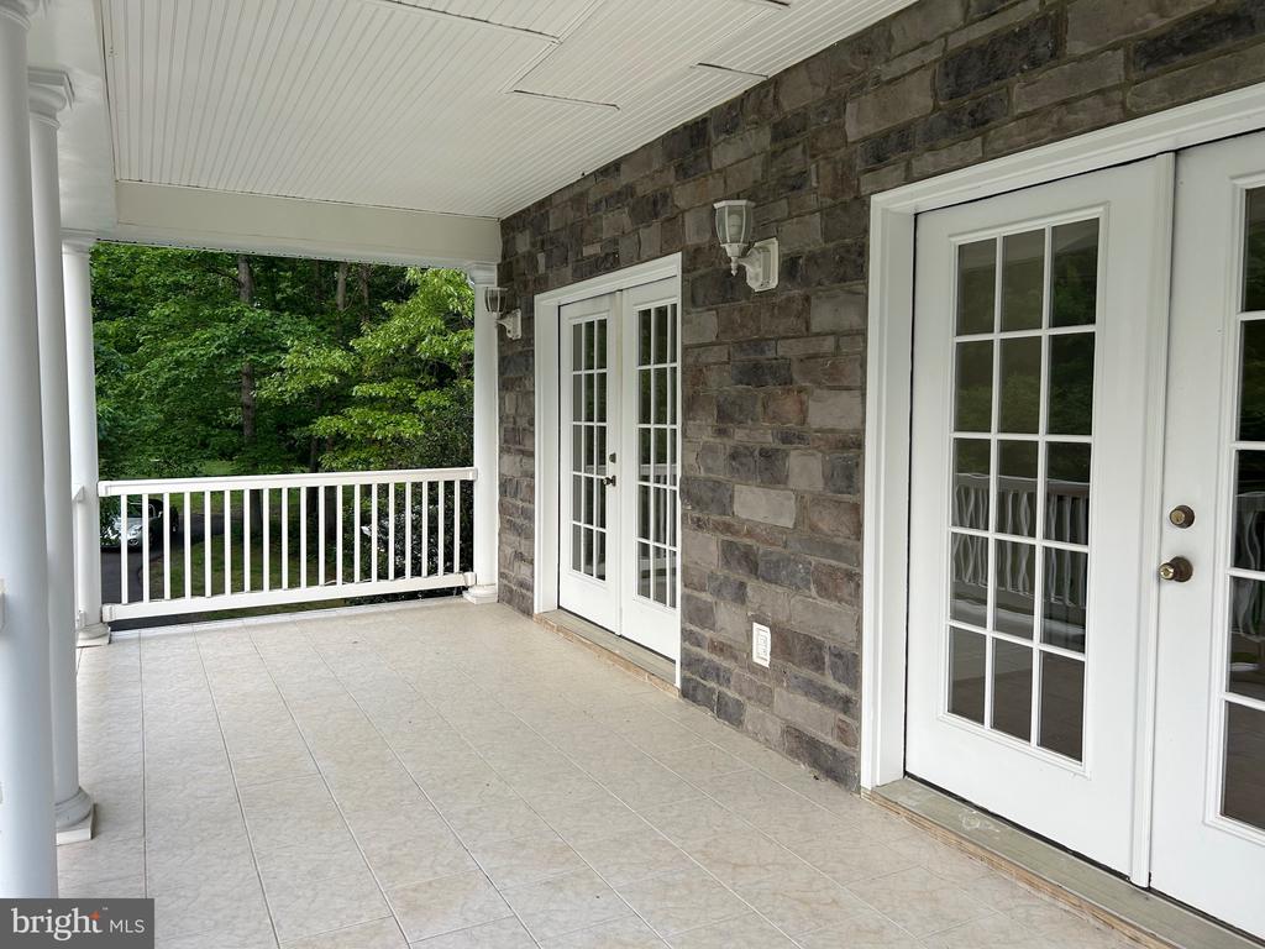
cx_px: 632
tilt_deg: -5.1
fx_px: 950
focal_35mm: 26
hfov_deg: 67.3
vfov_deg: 53.1
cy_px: 474
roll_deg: +0.0
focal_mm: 5.7
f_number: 1.5
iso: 40
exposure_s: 1/196
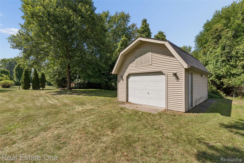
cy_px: 82
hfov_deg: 96.7
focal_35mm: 16
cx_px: 122
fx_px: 108
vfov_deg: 73.7
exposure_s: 1/160
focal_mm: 16
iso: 200
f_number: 13
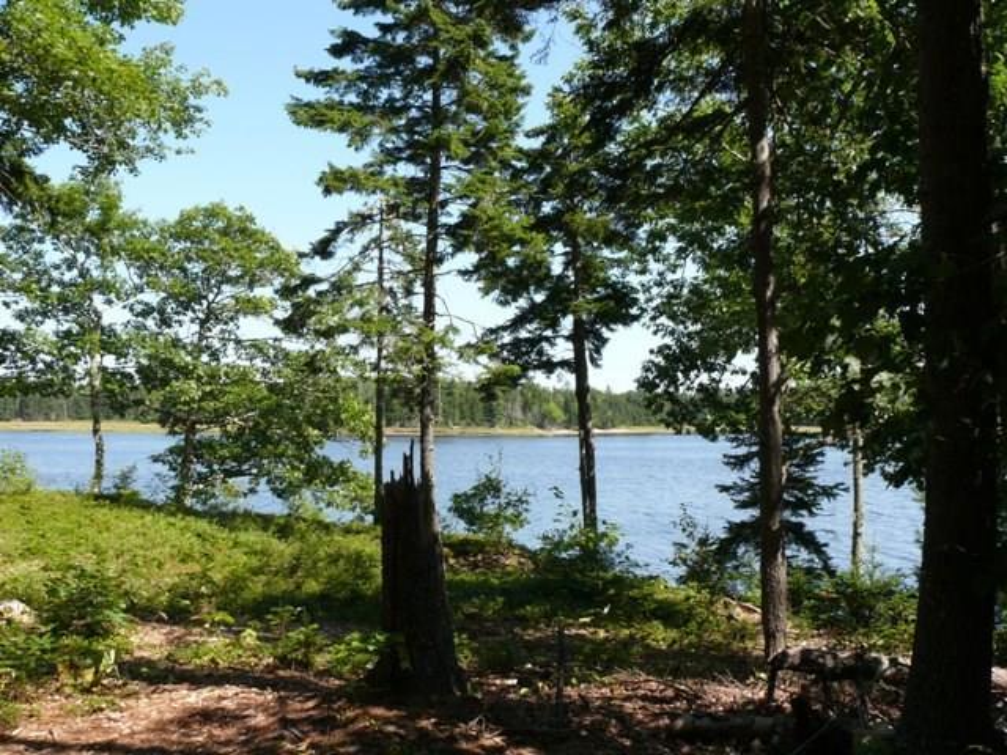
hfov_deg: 52.6
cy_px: 378
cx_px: 504
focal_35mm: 35
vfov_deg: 40.7
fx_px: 1018
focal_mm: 7.4
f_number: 5.6
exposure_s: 1/250
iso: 100
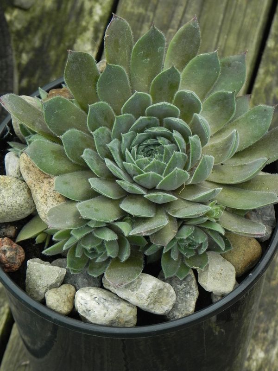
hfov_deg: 9.2
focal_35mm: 162
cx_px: 139
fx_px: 1735
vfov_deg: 12.2
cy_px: 186
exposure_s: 1/250
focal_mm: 28.8
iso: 160
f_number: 5
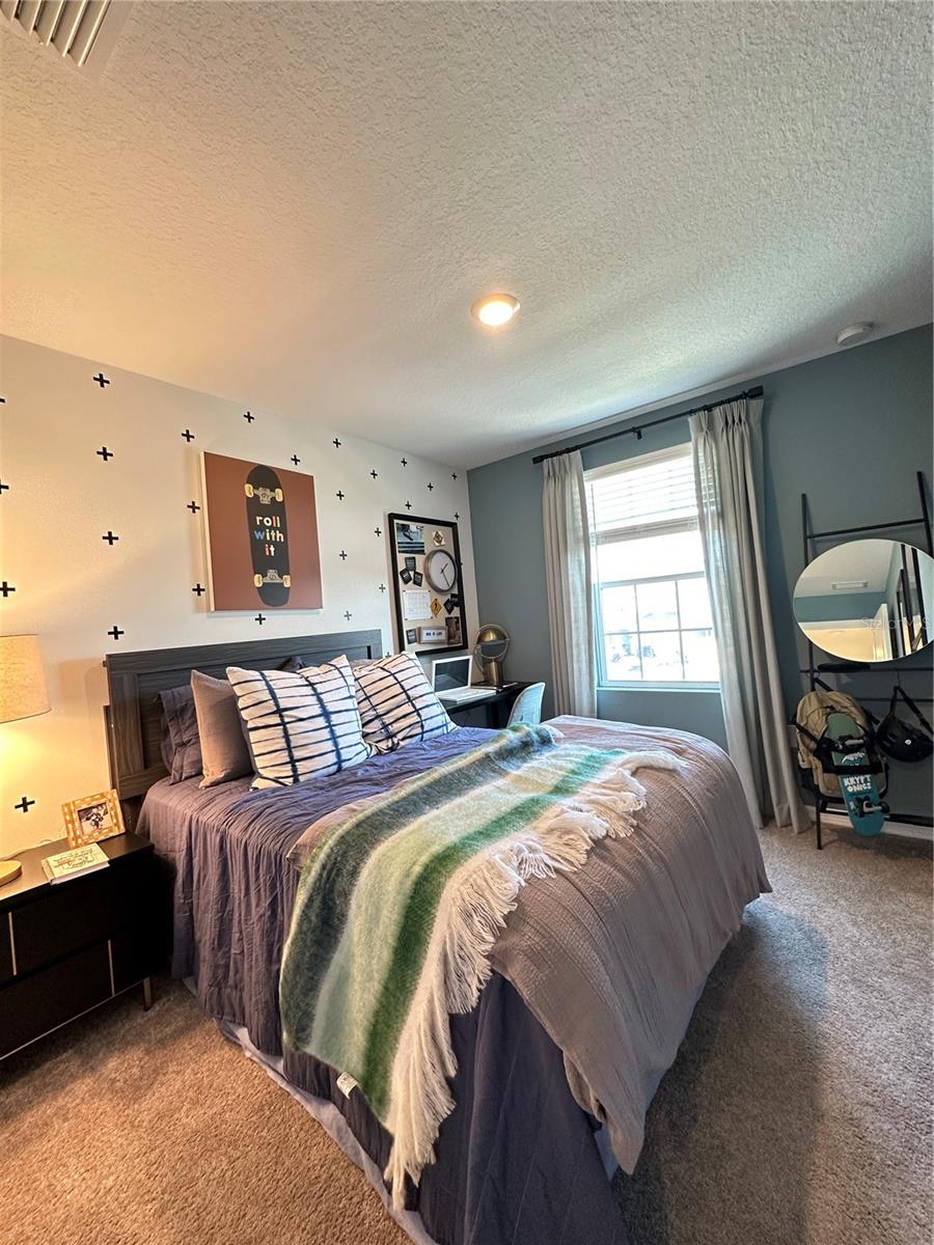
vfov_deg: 102.1
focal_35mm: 14
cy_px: 622
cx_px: 467
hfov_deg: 85.7
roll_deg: +4.4
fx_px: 504
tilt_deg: -0.1
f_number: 2.2
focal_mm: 2.22
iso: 250
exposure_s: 1/60
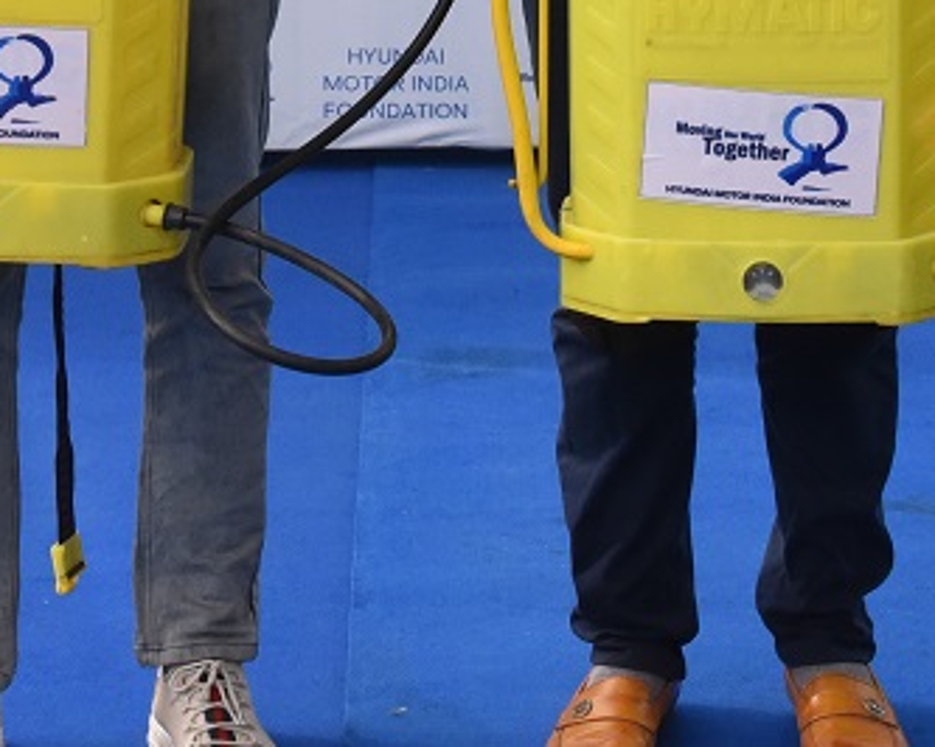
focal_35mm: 129
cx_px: 491
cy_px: -379
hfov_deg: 14.9
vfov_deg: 11.5
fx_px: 3568
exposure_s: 1/1250
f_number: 11
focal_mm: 38
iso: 3200
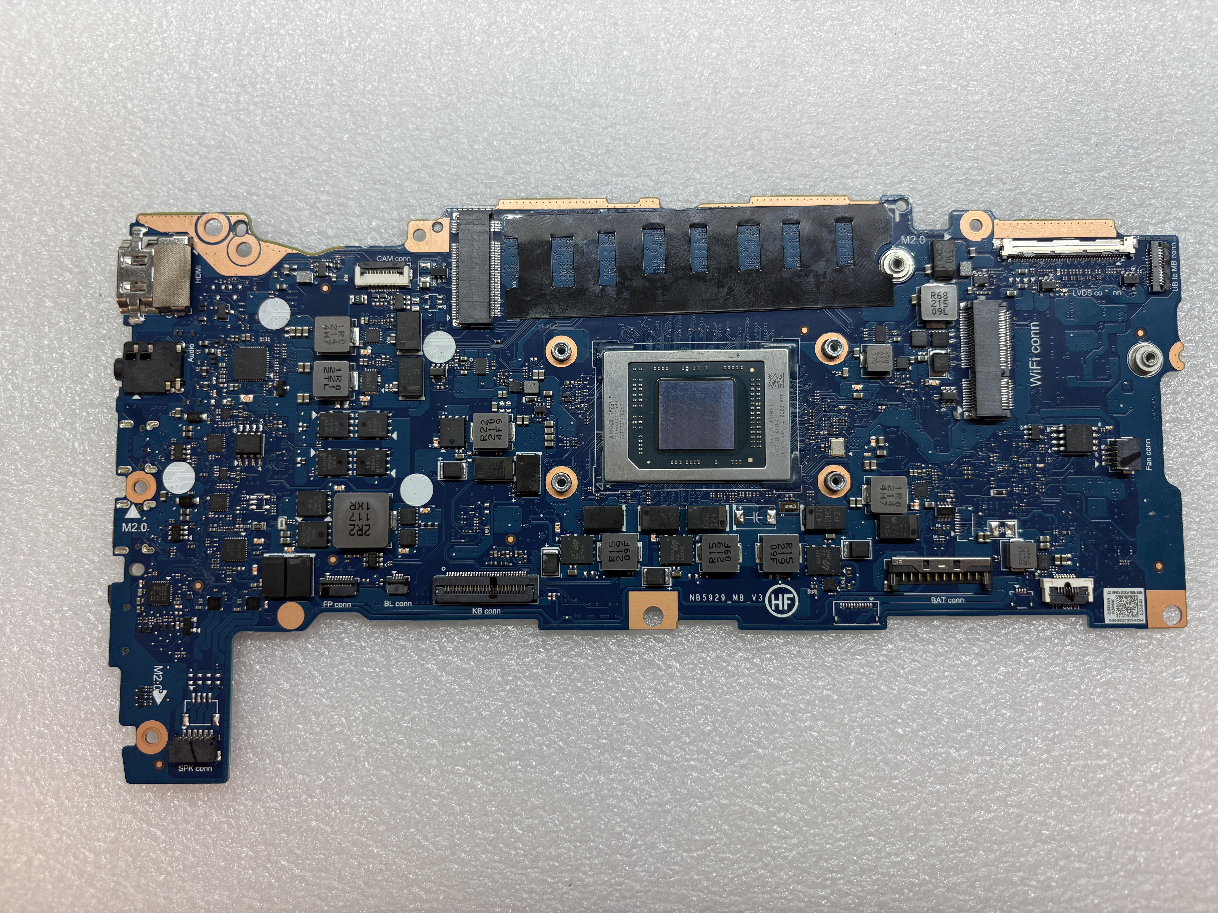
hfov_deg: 67.3
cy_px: 456
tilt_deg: -82.6
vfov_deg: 53.1
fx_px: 915
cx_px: 609
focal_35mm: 26
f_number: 1.6
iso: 32
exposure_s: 1/124
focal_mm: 5.96
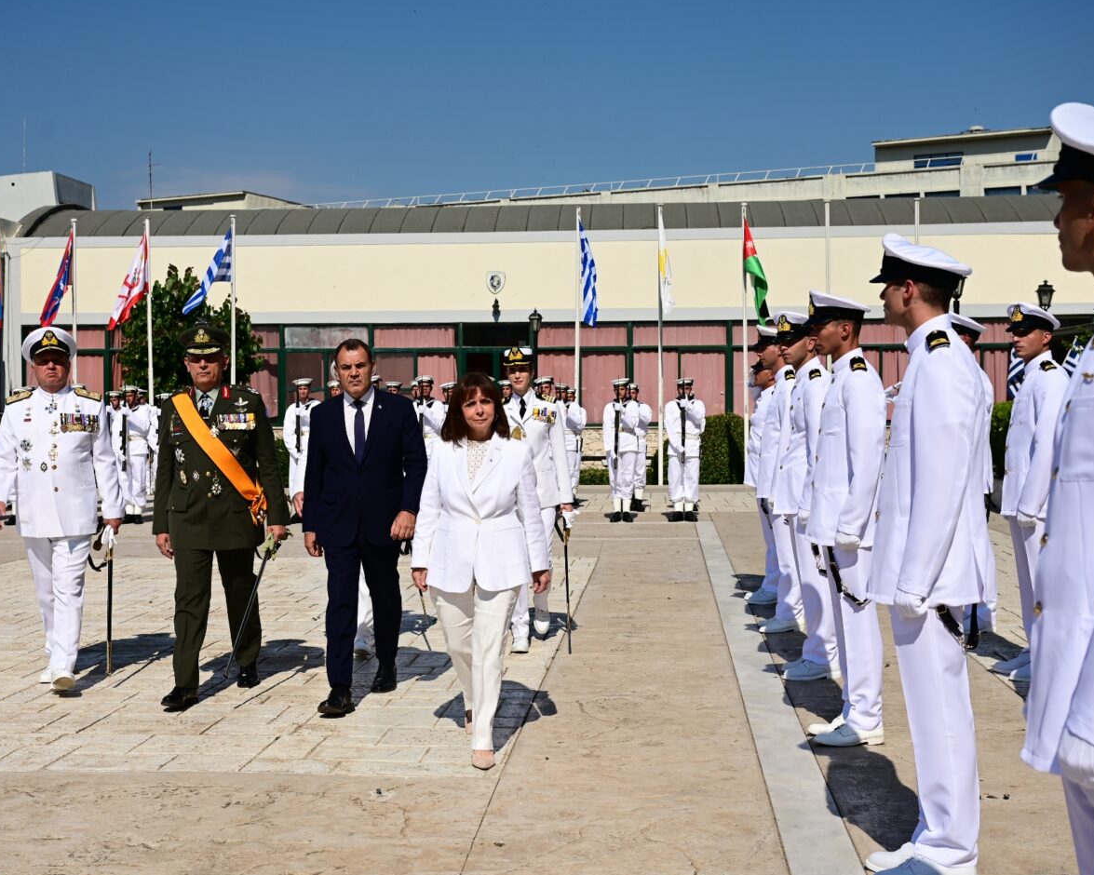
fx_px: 1489
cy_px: 435
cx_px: 527
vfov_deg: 32.7
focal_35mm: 46
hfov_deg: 40.3
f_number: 5.6
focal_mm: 40
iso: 100
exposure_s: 1/1250
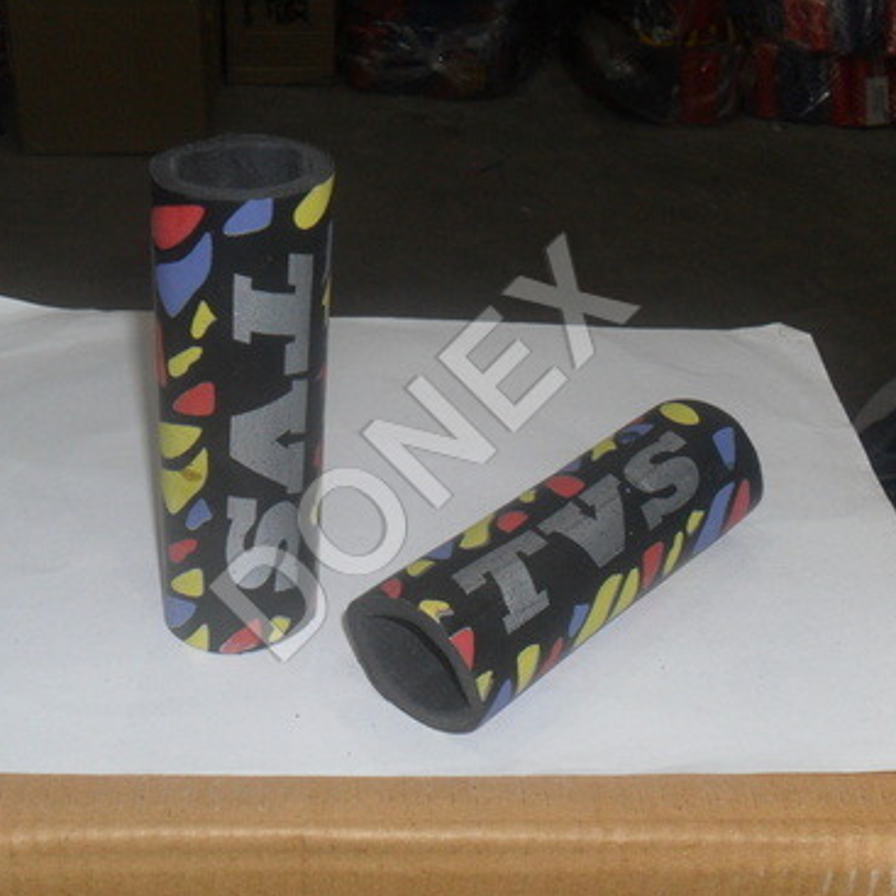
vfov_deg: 32.2
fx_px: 1552
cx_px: 422
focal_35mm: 53
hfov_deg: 32.2
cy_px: 448
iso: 200
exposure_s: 1/45
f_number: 4.5
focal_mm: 7.8
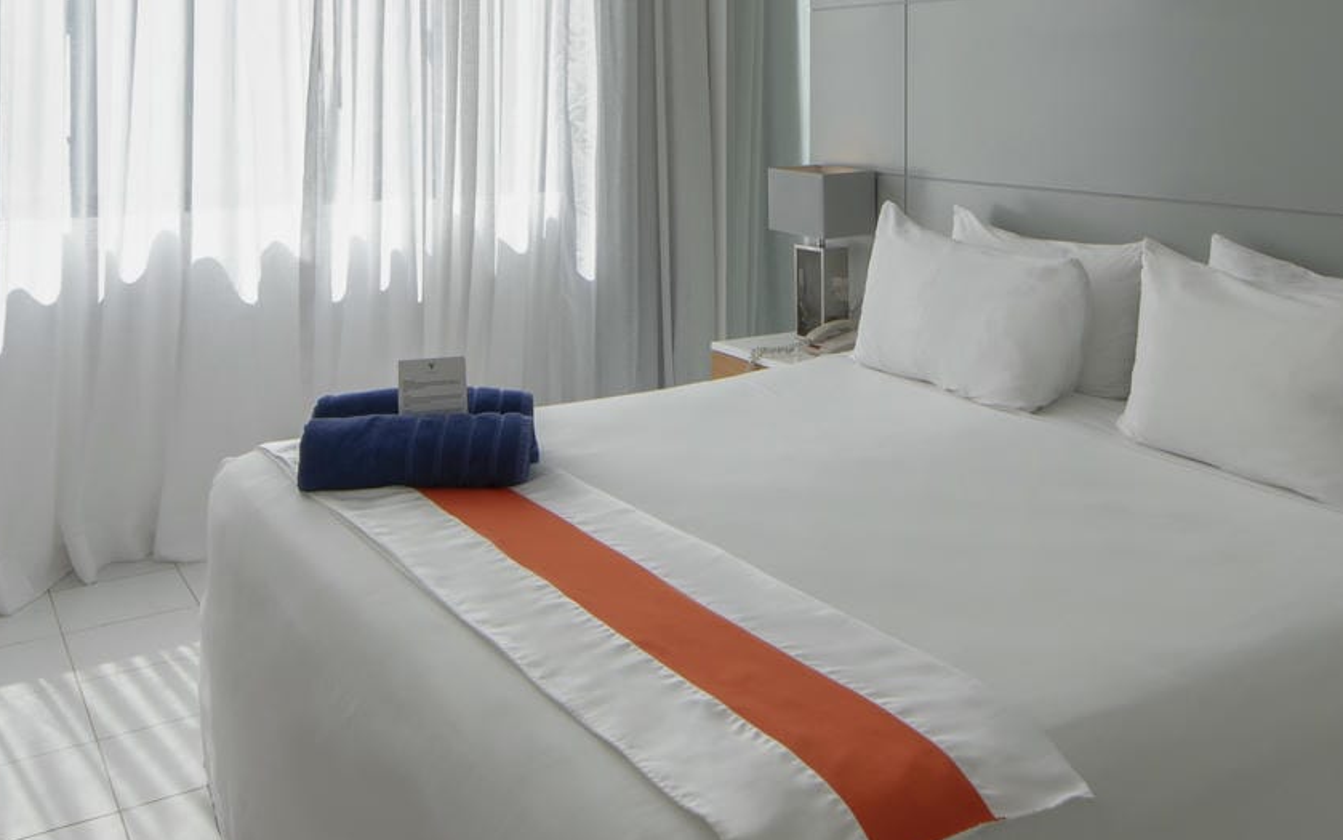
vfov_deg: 35.7
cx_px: 738
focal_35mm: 34
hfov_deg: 56.6
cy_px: 132
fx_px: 1245
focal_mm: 14
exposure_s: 1/20
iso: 125
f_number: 14
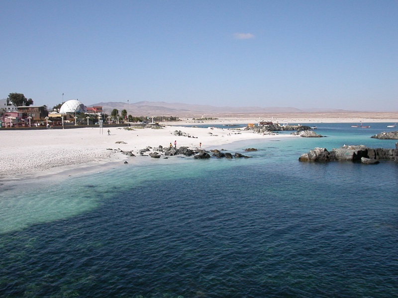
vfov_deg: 38.7
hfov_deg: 50.1
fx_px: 425
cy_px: 149
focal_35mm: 37
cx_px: 199
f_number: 4.5
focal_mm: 5.6
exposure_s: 1/778
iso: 100
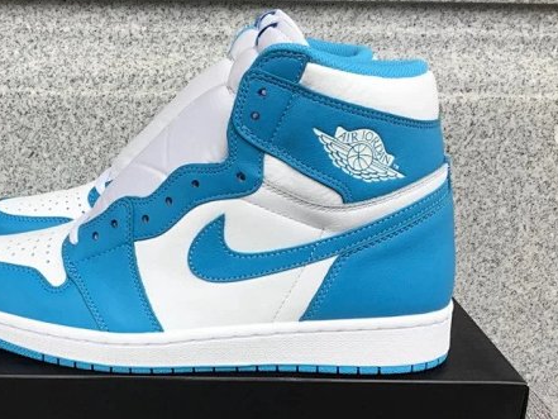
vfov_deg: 32.0
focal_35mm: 45
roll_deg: -0.2
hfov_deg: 41.6
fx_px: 726
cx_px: 190
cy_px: 268
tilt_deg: -19.1
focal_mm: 3.3
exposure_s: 1/114
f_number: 2.4
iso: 25
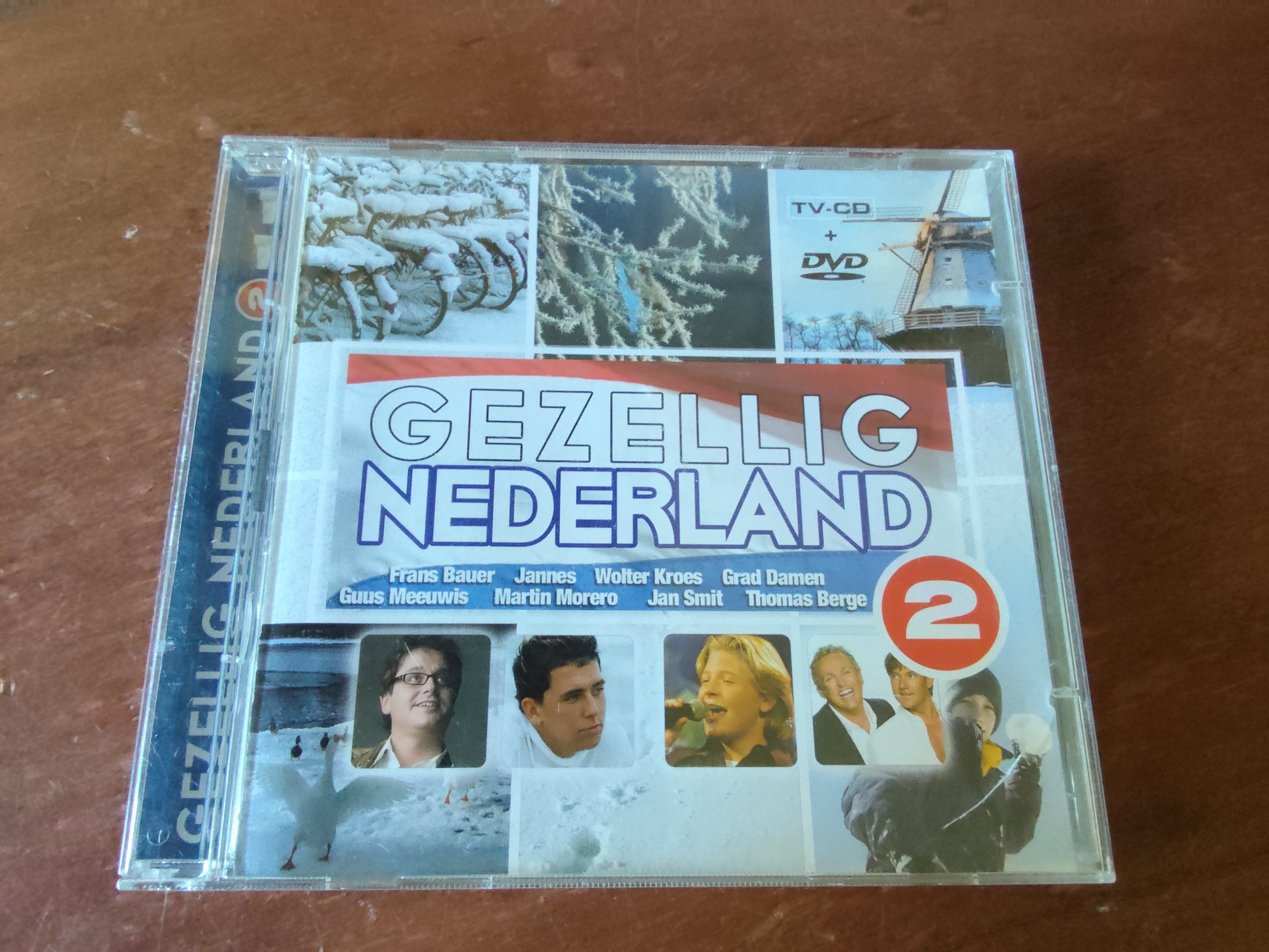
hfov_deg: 67.3
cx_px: 634
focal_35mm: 26
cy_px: 476
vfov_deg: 53.1
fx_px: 953
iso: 500
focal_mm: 2.78
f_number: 2
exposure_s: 1/33.3
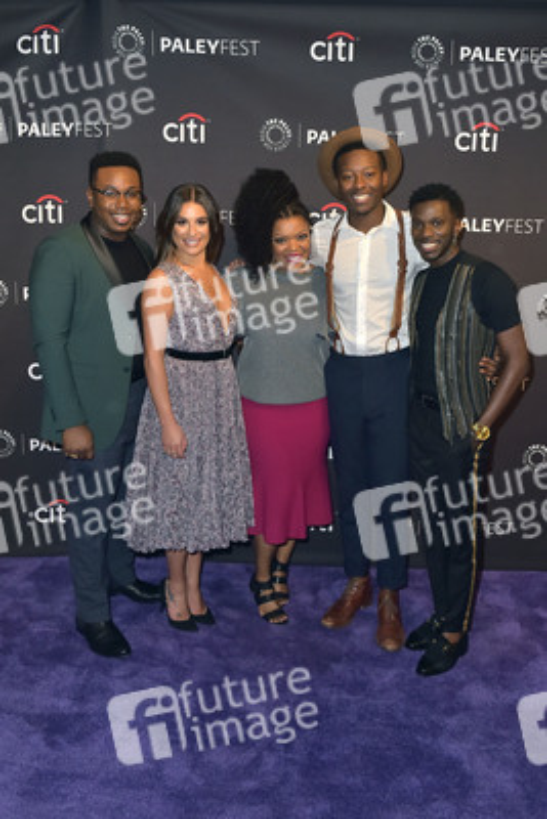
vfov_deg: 60.3
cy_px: 410
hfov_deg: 42.4
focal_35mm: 31
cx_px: 274
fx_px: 706
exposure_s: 1/320
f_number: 6.3
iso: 1000
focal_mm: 31
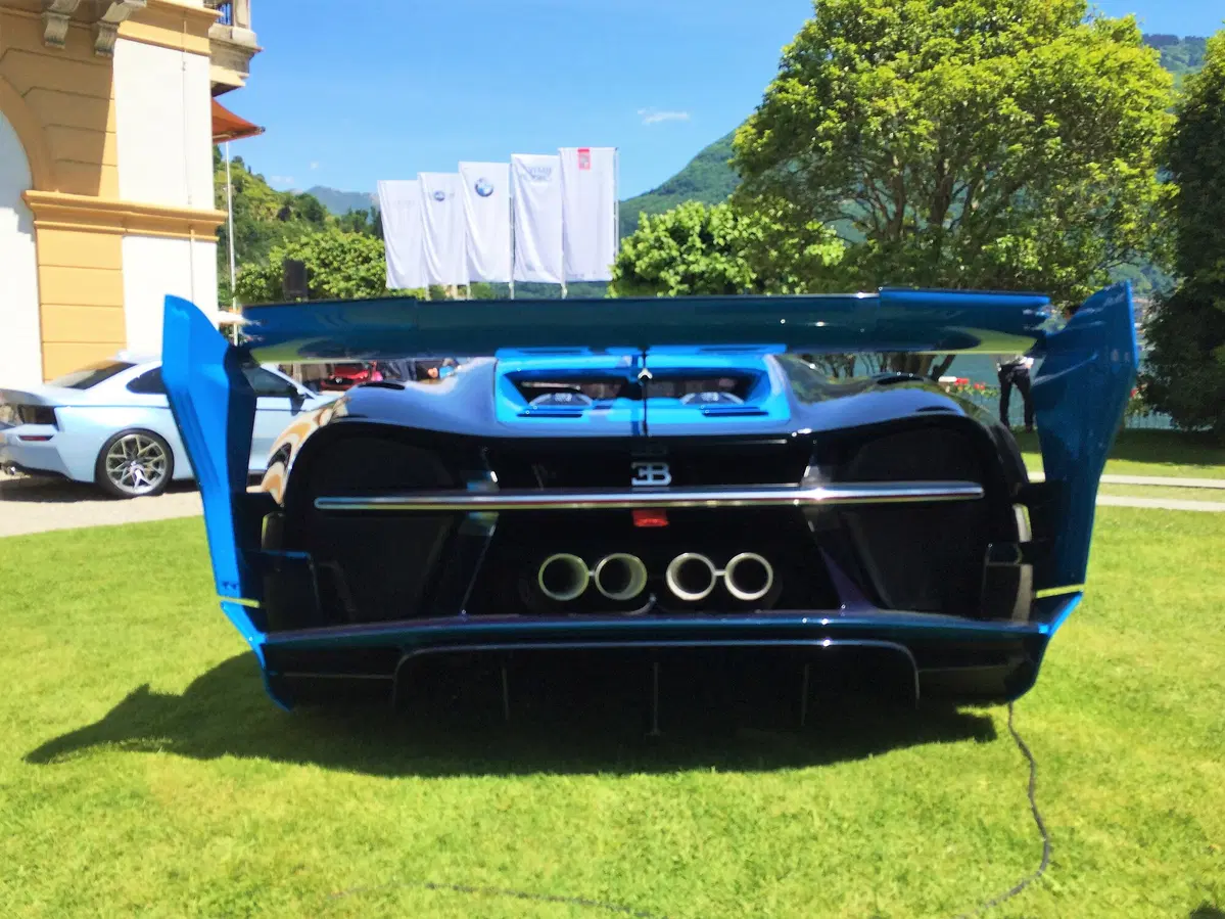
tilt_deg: -6.7
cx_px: 612
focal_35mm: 29
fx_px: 1026
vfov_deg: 48.2
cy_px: 460
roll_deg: +0.9
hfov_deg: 61.7
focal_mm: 4.15
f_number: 2.2
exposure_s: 1/1466
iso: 32
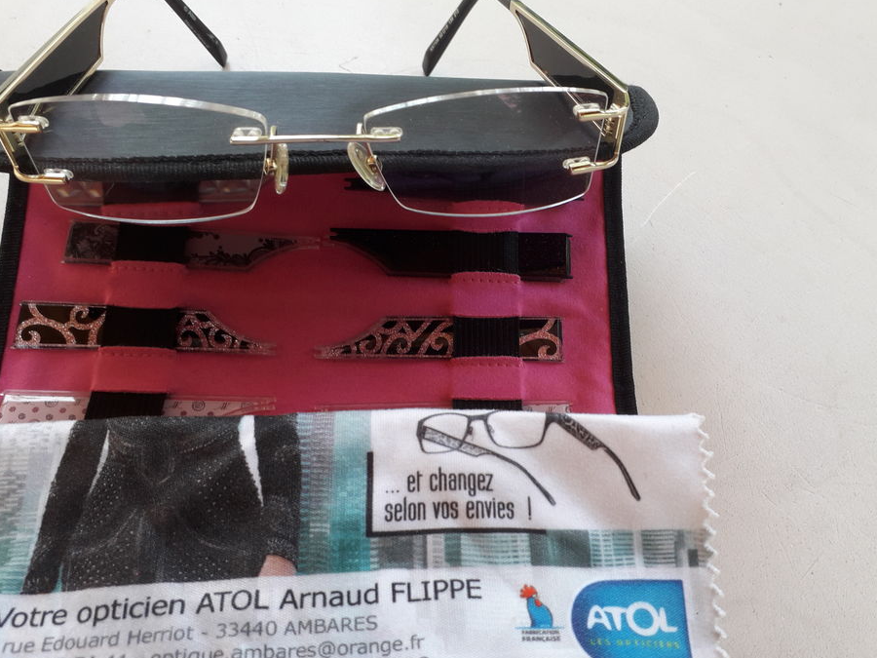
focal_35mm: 30
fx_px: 760
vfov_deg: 46.8
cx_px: 483
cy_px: 352
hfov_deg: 59.8
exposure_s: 1/117
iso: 40
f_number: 1.9
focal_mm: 3.6
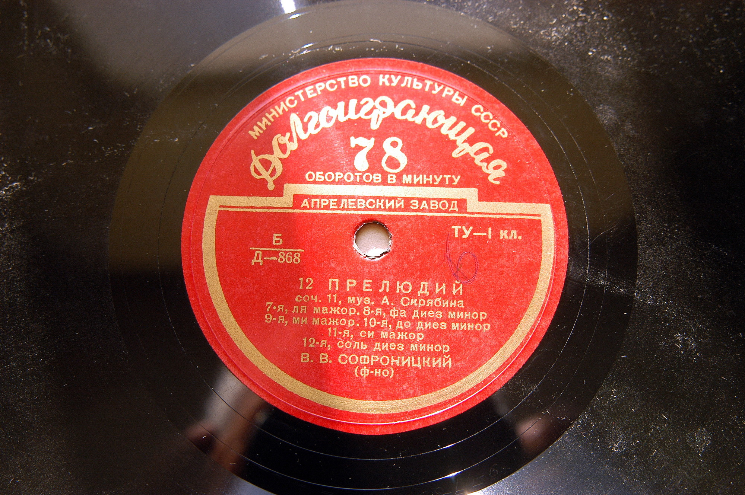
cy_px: 248
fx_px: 1086
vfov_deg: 25.7
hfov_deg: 37.9
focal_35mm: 52
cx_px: 372
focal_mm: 35
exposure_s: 1/125
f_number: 5.6
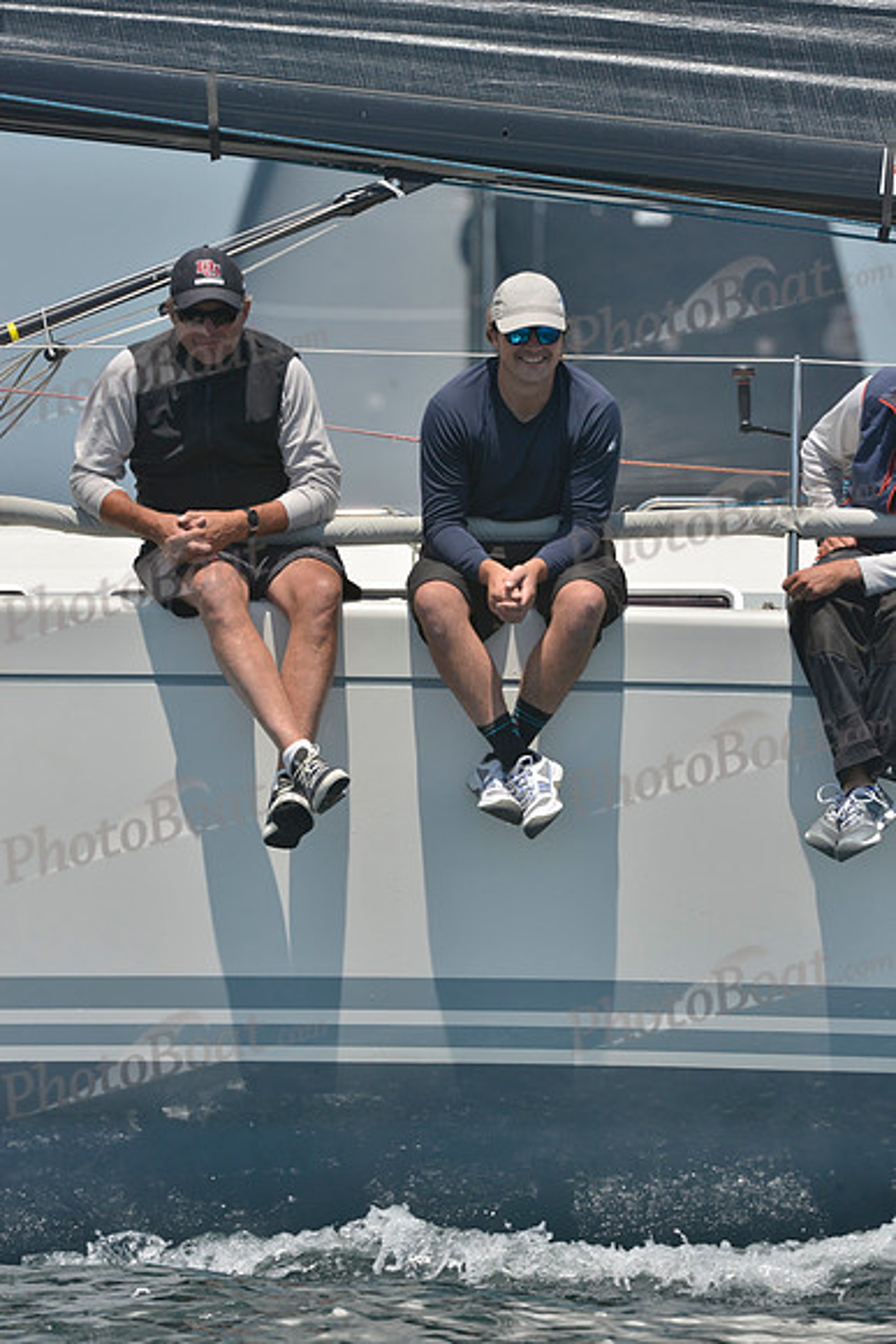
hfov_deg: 4.4
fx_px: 11566
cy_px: 672
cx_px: 448
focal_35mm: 310
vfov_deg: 6.6
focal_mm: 310
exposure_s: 1/800
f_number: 10
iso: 280
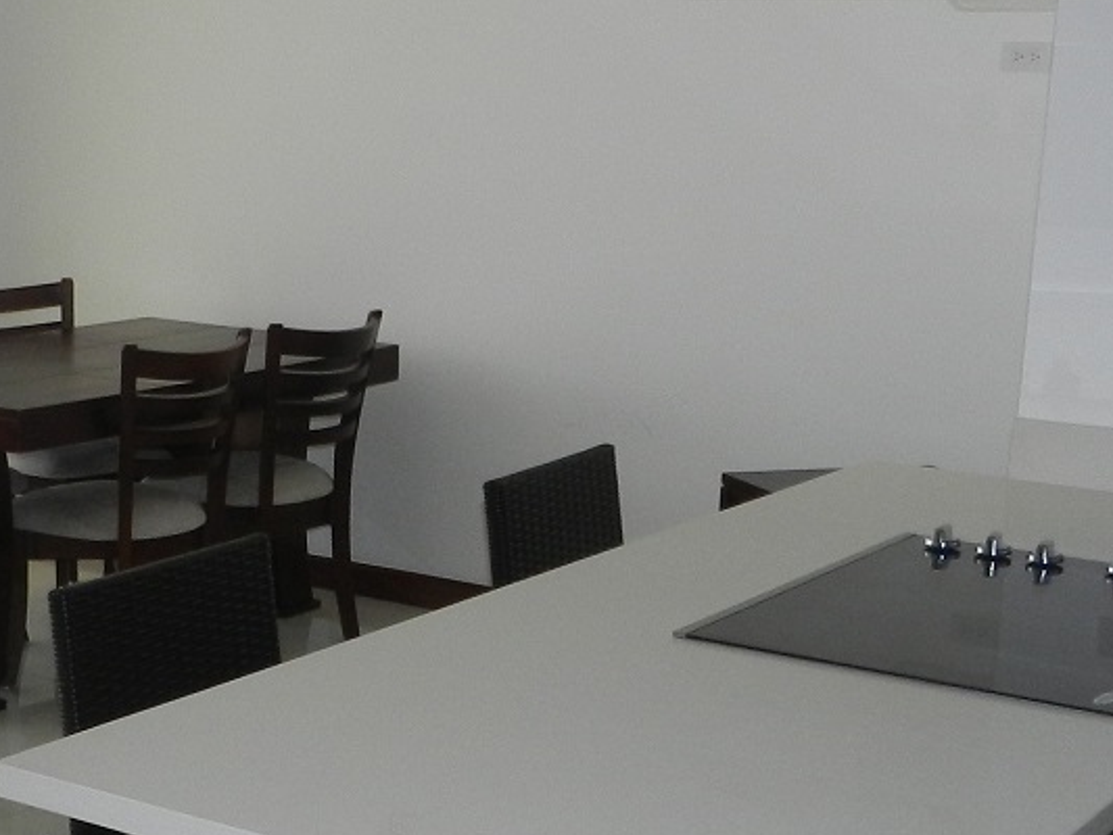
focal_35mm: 69
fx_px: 2219
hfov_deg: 27.6
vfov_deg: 21.3
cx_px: 226
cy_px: 518
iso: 200
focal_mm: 4
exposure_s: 1/30
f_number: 3.4
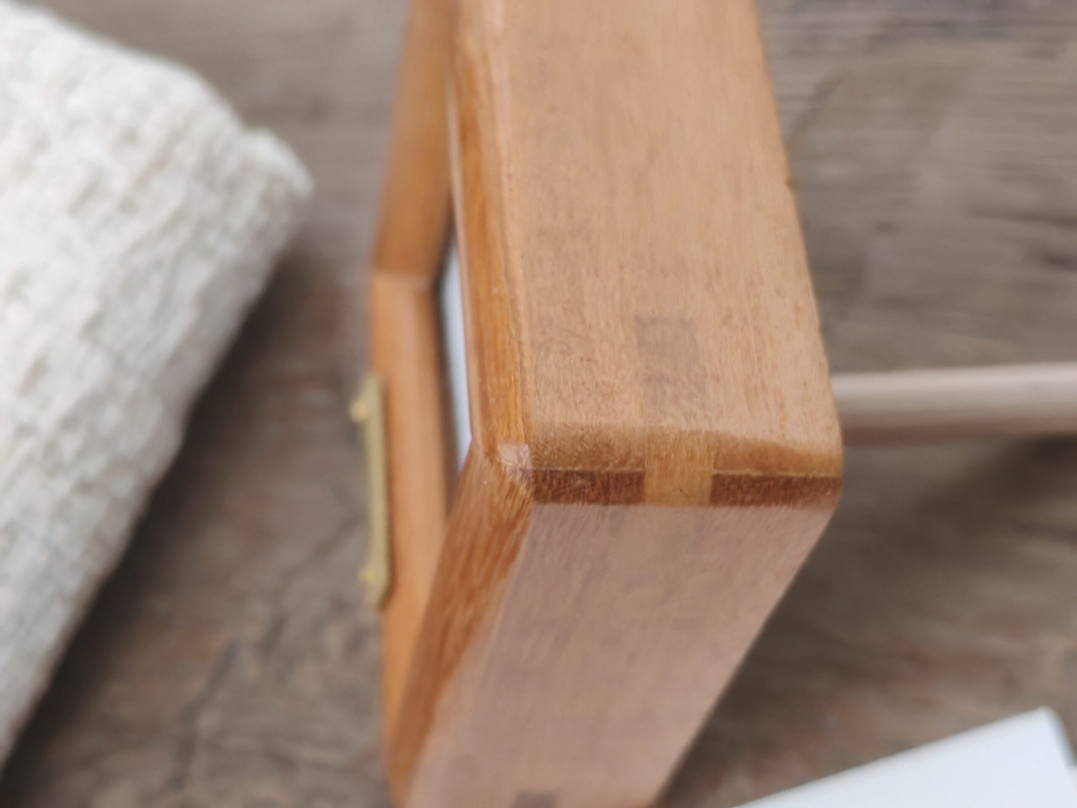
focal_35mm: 54
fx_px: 1680
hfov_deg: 35.5
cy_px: 404
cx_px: 538
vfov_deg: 27.0
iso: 1000
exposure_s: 1/50
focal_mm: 5.52
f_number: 1.95
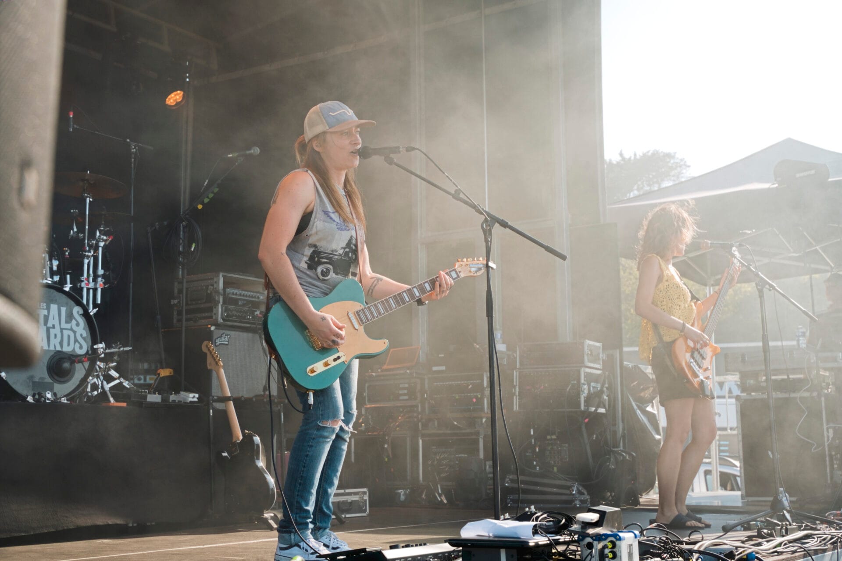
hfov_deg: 39.7
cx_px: 421
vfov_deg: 27.0
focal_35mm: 50
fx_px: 1167
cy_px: 280
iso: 125
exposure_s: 1/250
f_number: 7.1
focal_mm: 49.9
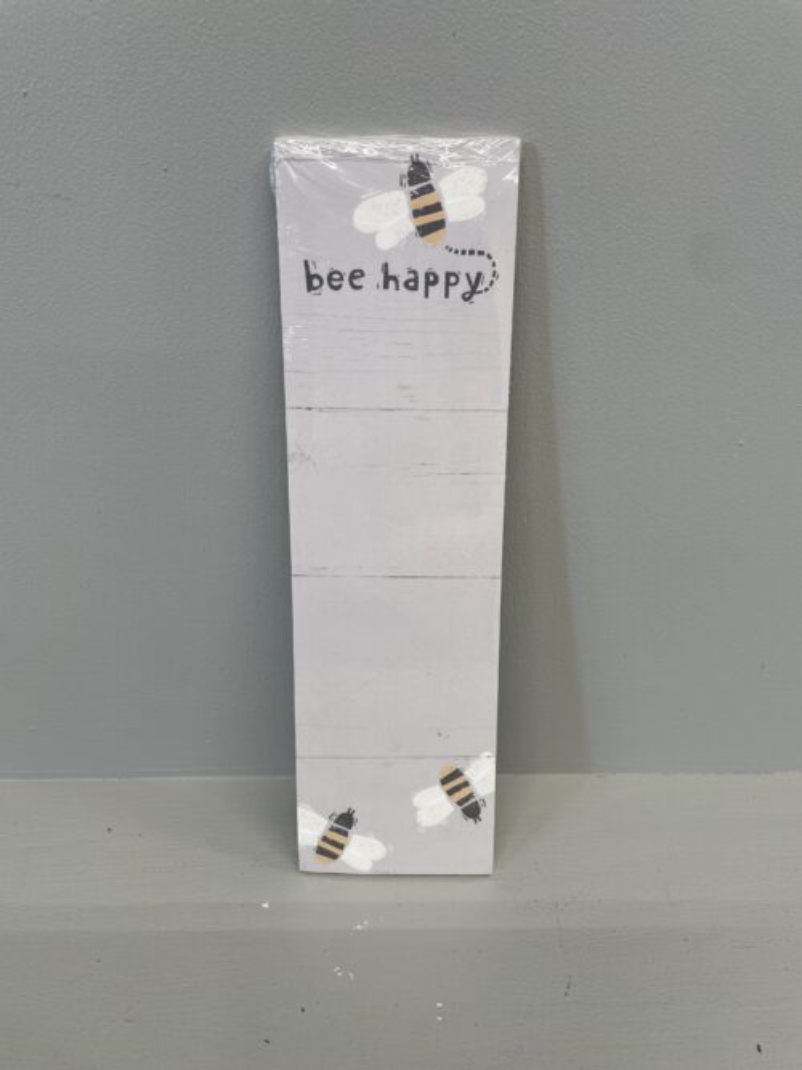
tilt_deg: -26.0
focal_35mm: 26
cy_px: 535
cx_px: 401
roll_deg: +1.2
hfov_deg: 53.0
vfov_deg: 67.3
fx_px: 803
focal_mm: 4.2
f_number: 1.6
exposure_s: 1/120
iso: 50
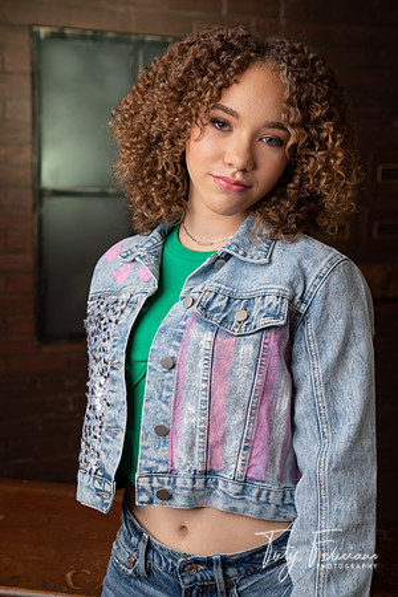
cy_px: 298
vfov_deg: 33.4
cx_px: 199
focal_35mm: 60
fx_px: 995
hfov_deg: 22.6
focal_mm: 60
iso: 100
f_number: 5.6
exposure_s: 1/125
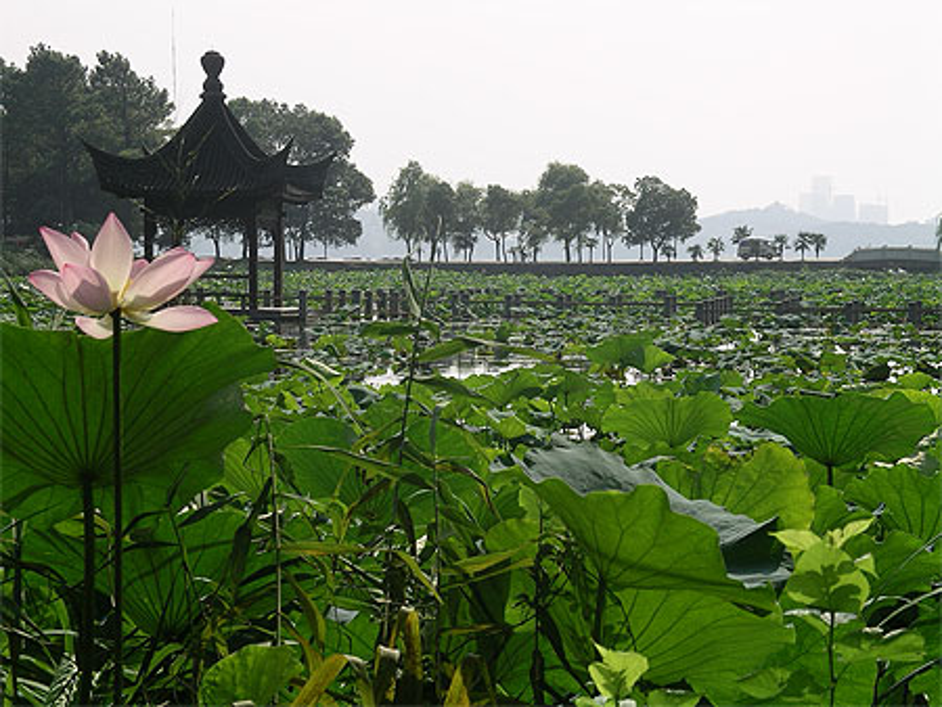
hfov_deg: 14.7
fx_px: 3648
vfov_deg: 11.1
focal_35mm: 134
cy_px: 354
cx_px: 471
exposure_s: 1/366
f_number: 5.6
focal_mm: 27.8
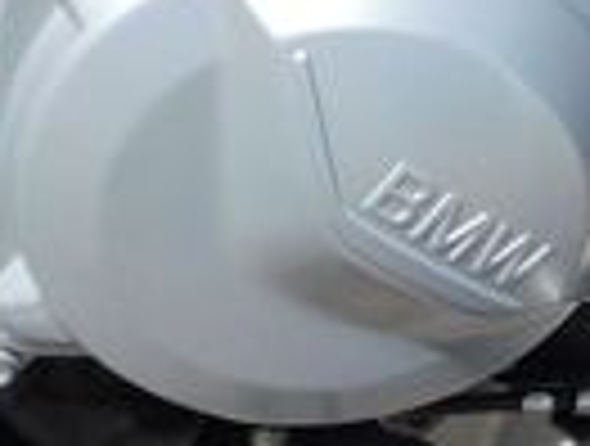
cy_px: 338
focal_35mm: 112
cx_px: 306
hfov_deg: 17.5
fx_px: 1914
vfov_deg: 13.2
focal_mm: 4
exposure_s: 1/1000
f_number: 3
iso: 125
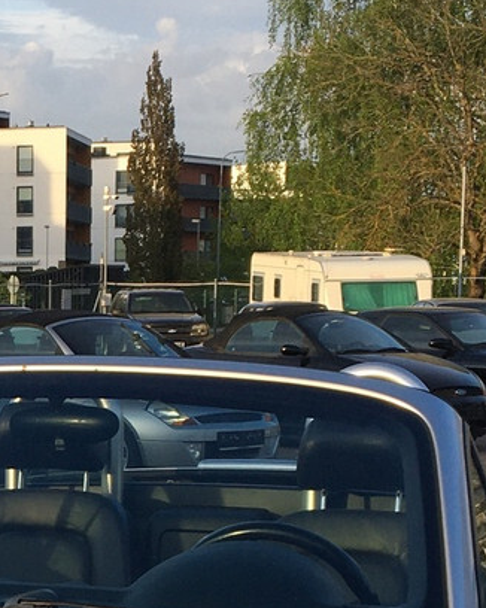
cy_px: 590
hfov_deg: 13.5
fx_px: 1997
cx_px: -109
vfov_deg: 17.0
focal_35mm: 111
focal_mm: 4.15
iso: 25
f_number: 2.2
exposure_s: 1/455
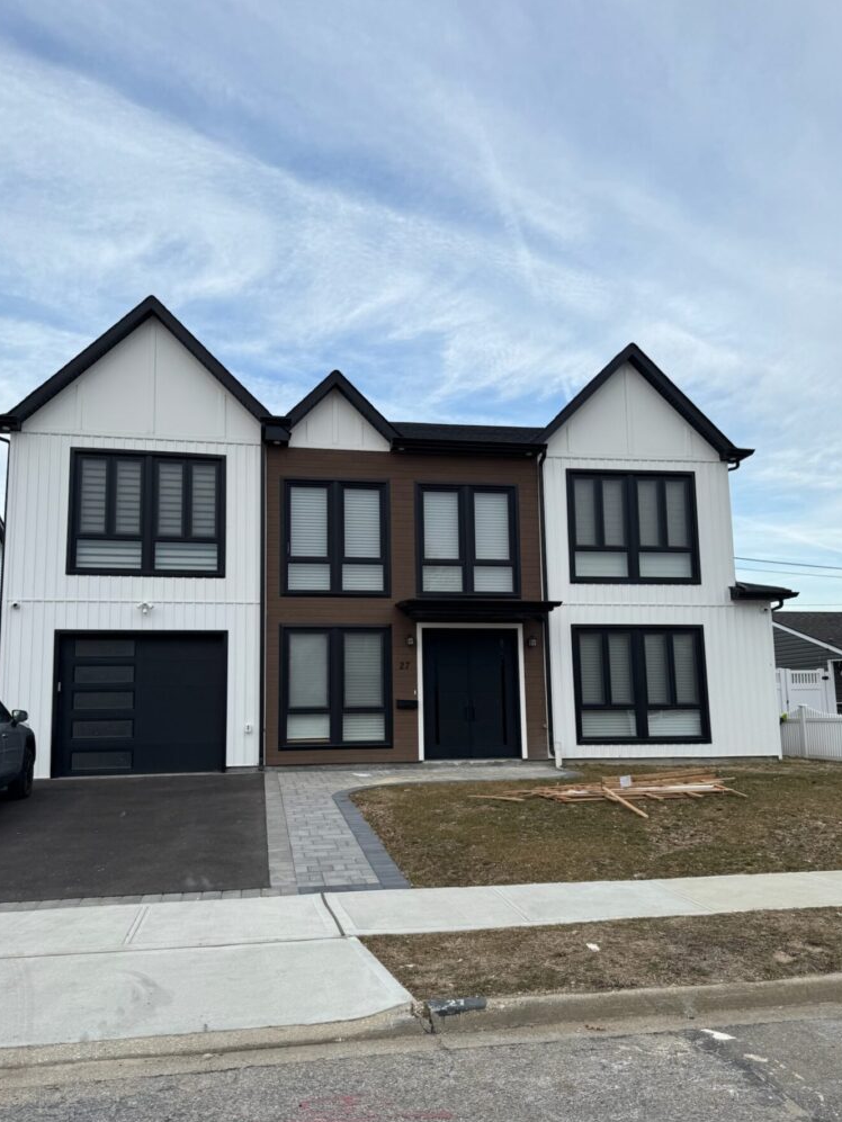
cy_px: 605
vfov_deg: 67.2
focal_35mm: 26
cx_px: 392
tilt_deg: +5.8
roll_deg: +3.1
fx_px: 843
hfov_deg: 53.0
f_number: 1.78
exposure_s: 1/1637
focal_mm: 6.76
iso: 80
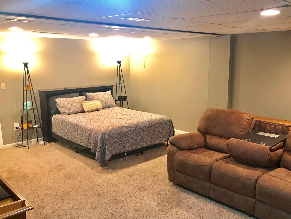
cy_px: 118
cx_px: 169
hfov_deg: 55.1
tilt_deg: -12.0
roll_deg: +0.6
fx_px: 277
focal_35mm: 33
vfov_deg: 42.9
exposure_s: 1/15
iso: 64
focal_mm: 3.99
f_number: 1.8
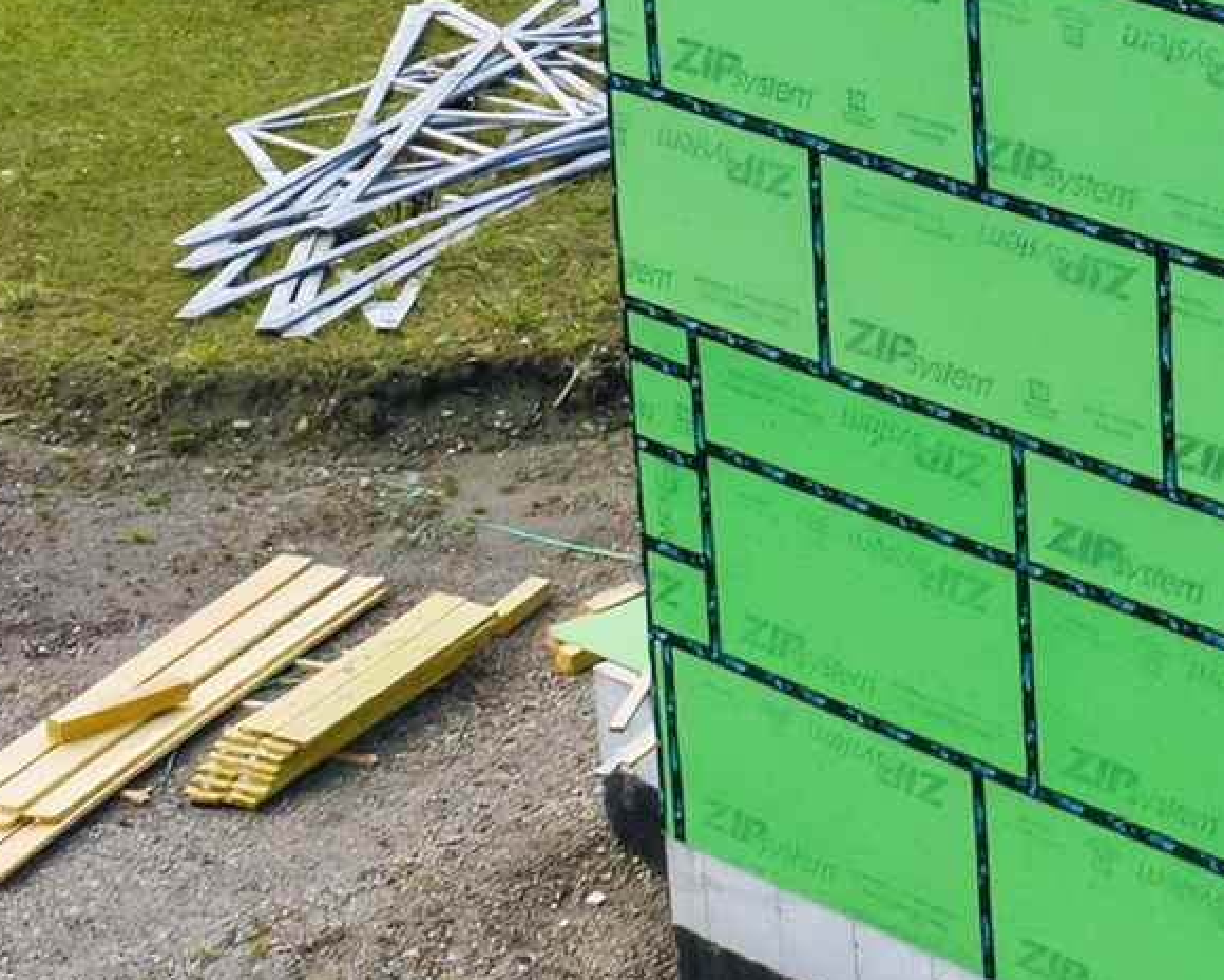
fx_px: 4492
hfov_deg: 14.8
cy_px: 108
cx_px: 1623
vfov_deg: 12.4
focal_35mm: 124
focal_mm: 12.3
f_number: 2.8
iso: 290
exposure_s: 1/1000
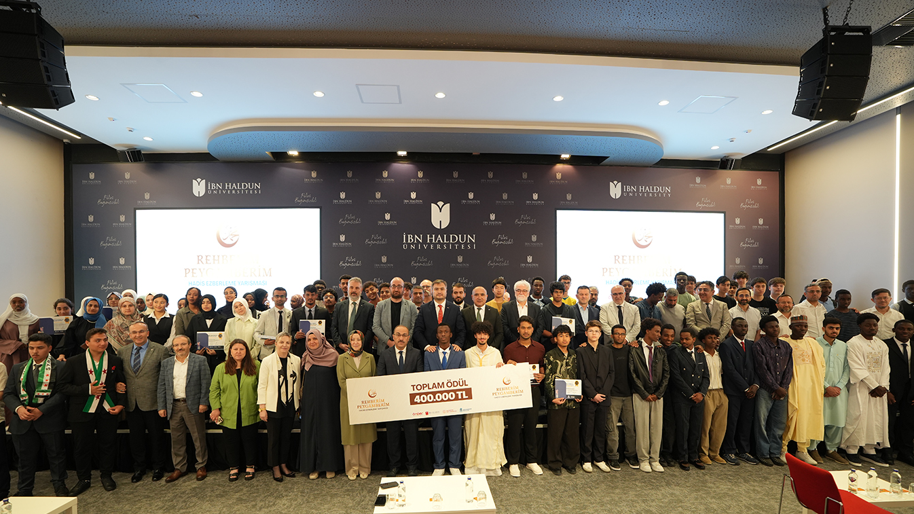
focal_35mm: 17
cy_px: 302
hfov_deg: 95.9
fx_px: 412
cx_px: 454
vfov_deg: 63.5
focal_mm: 16
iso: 1000
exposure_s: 1/100
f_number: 2.8
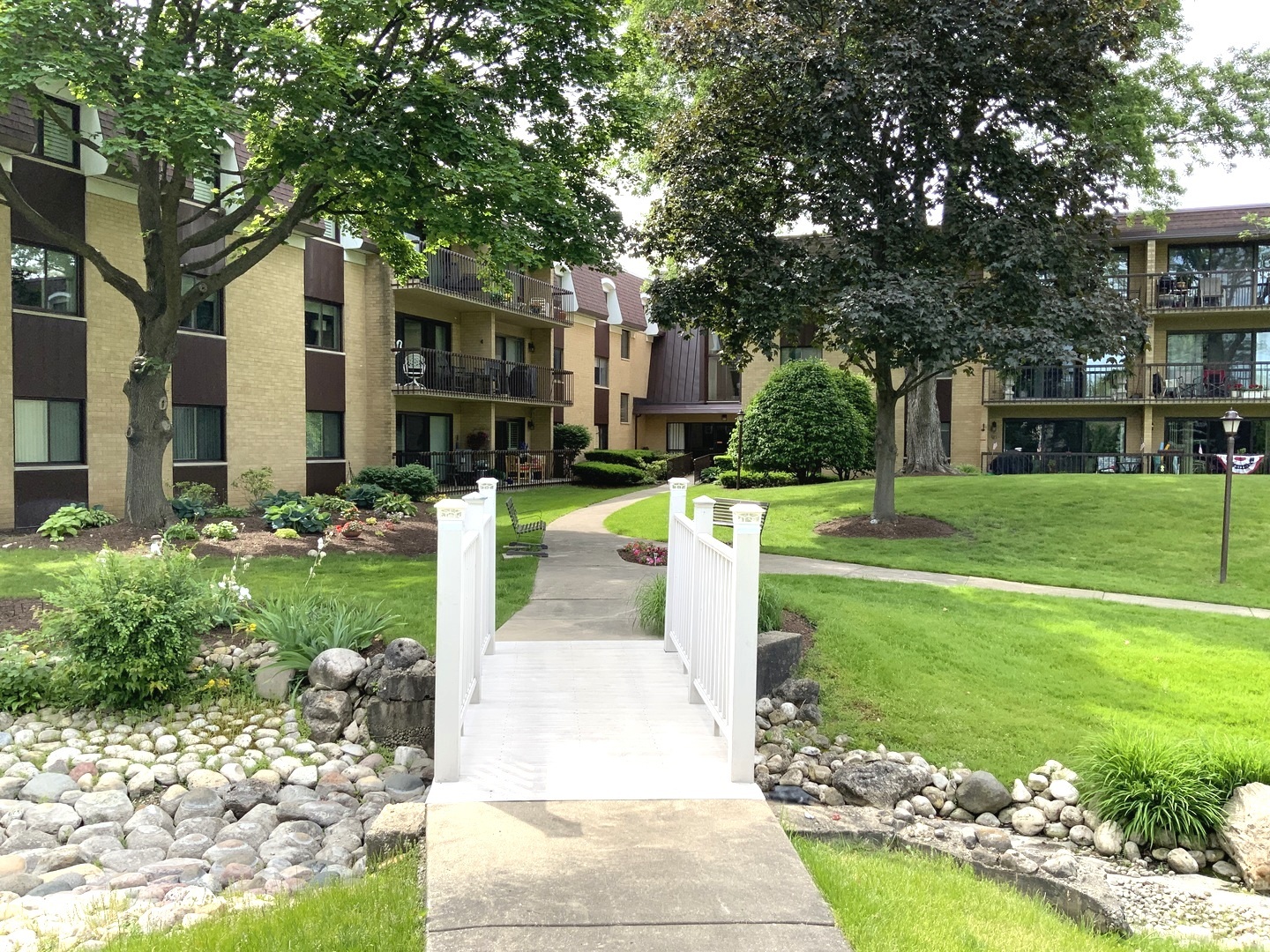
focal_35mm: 29
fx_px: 1064
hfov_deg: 61.7
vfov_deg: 48.2
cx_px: 635
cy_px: 476
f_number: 1.8
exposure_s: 1/545
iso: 16
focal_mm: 3
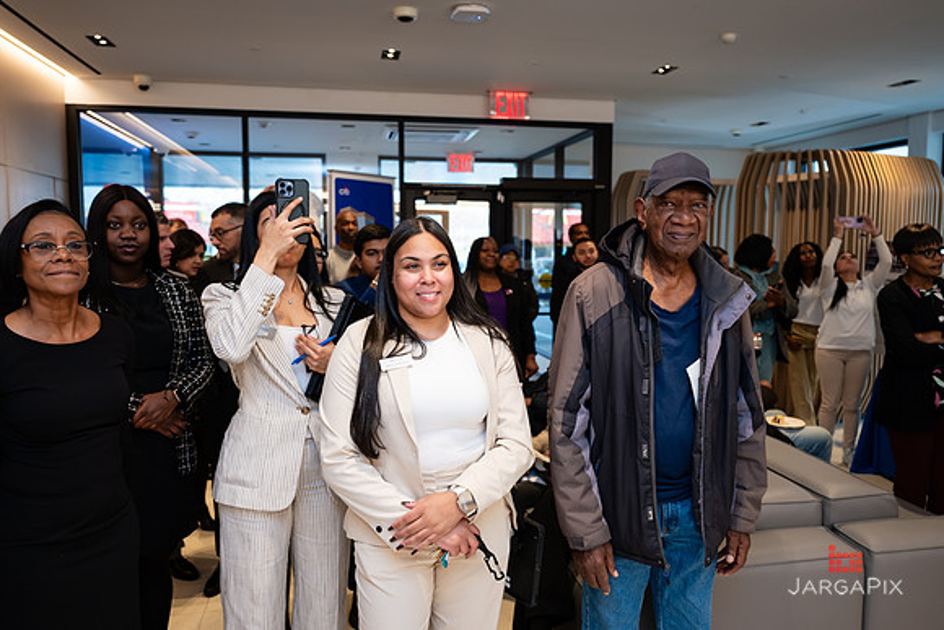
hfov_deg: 64.7
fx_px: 745
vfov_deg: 45.8
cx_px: 472
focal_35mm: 28
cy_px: 315
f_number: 3.2
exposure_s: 1/160
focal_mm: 27.5
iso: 400
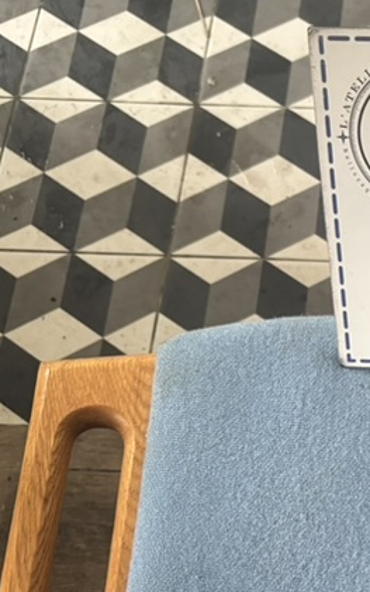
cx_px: 528
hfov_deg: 17.7
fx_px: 1081
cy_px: 442
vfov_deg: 30.1
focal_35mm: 67
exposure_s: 1/60
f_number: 1.6
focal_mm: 5.96
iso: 320
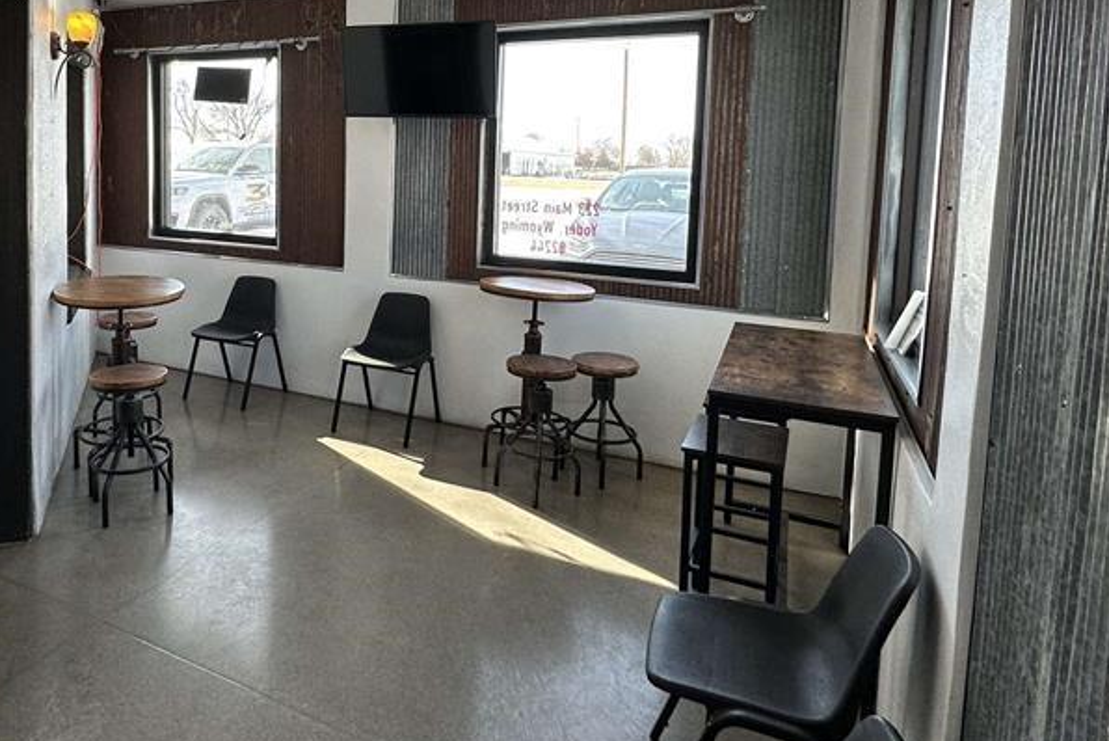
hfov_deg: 69.5
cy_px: 229
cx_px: 372
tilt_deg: -4.1
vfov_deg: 50.1
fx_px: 770
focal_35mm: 25
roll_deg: -1.2
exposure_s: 1/120
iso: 125
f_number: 2.2
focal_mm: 2.22
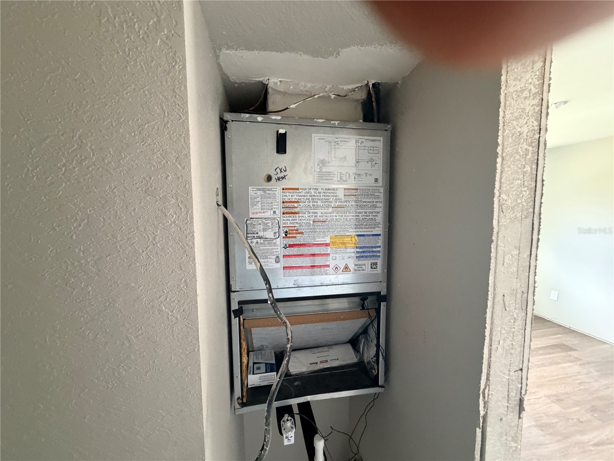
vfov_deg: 85.7
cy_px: 230
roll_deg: +0.3
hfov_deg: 102.1
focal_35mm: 14
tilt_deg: -5.7
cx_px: 307
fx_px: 248
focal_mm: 2.22
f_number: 2.2
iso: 500
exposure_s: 1/60
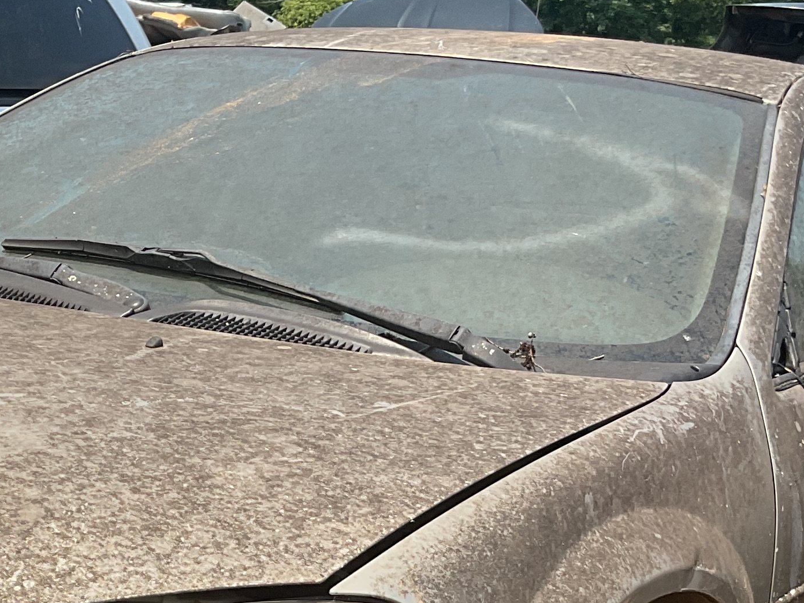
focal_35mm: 84
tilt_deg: -18.4
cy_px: 638
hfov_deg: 23.2
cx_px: 293
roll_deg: -6.5
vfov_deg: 17.1
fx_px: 1951
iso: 16
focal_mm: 3
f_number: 1.8
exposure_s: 1/1848
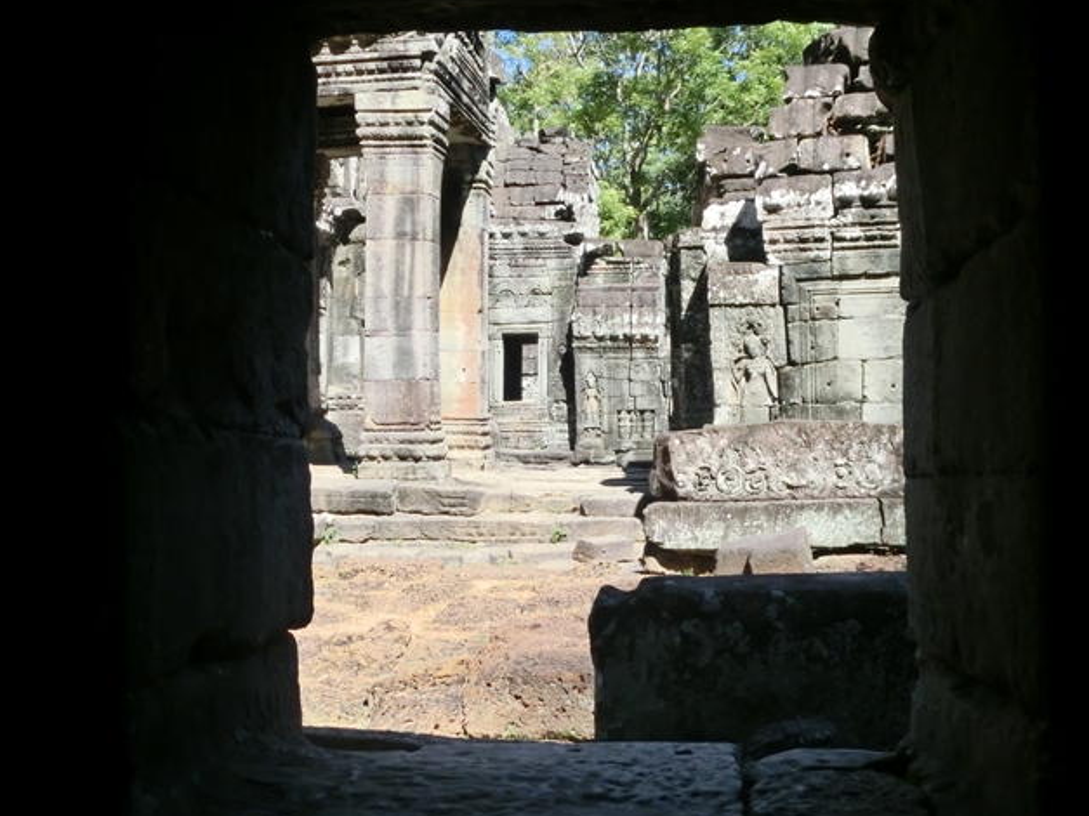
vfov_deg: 30.3
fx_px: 1510
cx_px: 552
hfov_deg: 39.7
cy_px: 410
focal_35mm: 48
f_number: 10.7
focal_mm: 8.29
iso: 200
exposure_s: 1/125
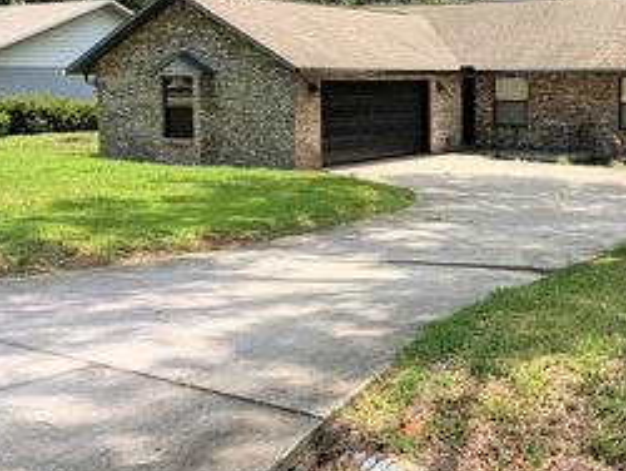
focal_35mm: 48
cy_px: 115
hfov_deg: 38.5
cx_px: 478
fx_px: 869
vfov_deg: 29.8
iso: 21
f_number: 1.68
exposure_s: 1/1087
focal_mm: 6.9
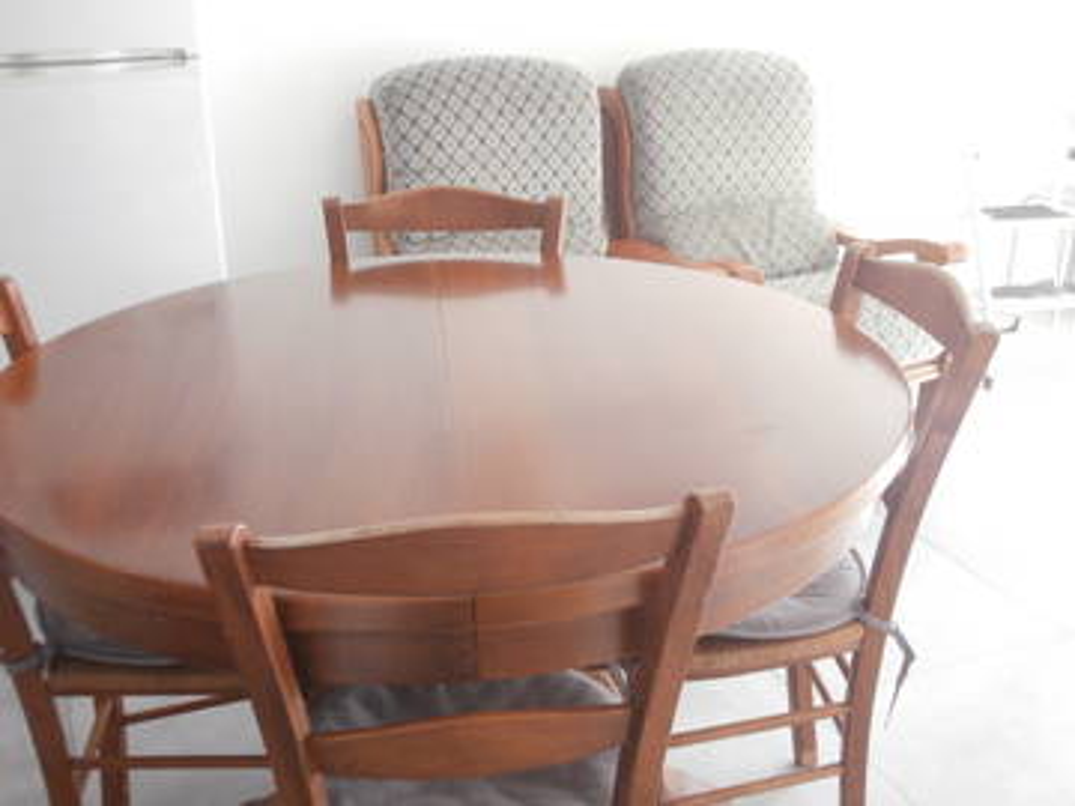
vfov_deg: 37.7
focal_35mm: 38
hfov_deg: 49.0
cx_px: 538
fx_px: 1180
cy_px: 403
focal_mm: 6.67
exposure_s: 1/30
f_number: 3.9
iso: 400
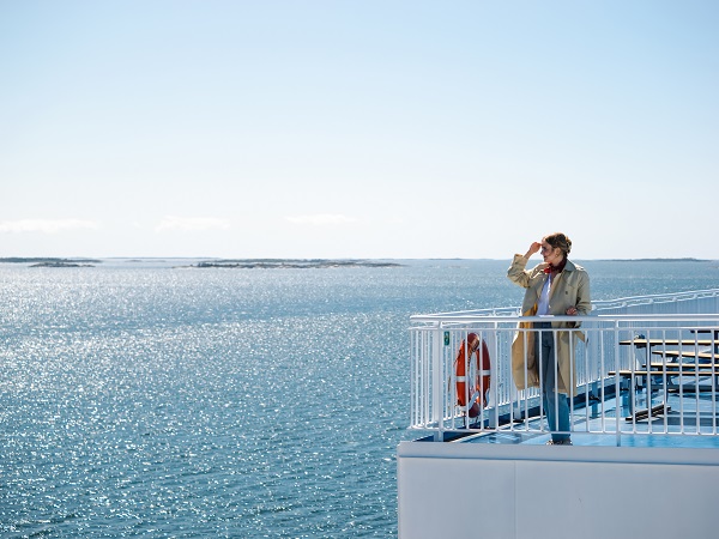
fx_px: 1662
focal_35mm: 80
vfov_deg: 18.4
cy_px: 270
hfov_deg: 24.4
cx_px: 360
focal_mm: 40
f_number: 2.8
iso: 100
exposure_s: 1/3200
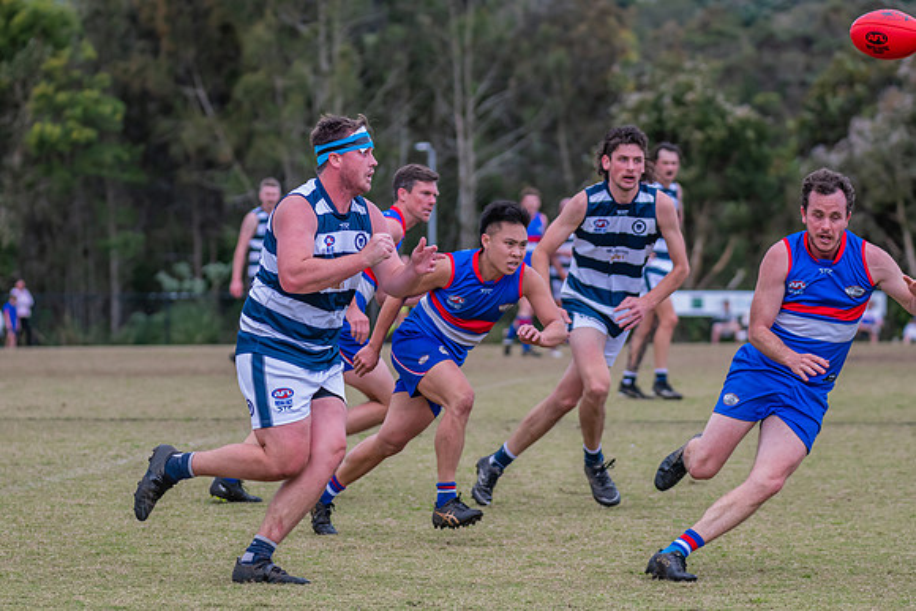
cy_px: 363
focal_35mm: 209
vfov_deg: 6.6
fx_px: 5312
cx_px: 362
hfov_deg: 9.9
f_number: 5
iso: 800
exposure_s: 1/2000
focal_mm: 170
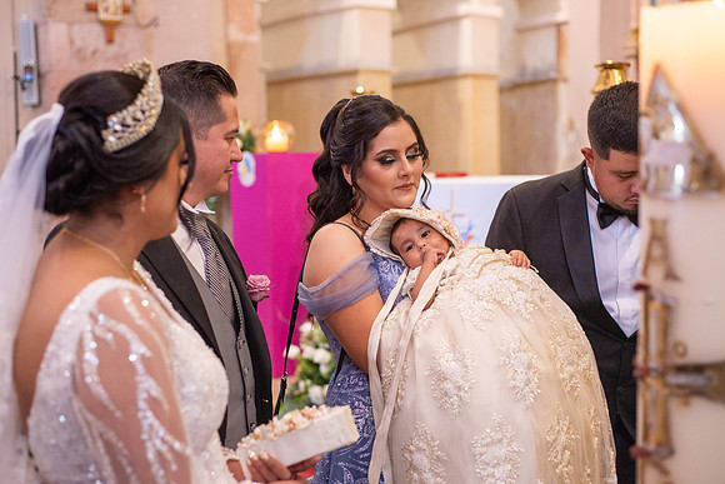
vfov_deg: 27.0
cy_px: 242
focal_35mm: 50
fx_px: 1007
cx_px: 362
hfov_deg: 39.6
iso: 2500
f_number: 2.8
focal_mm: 50
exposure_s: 1/125
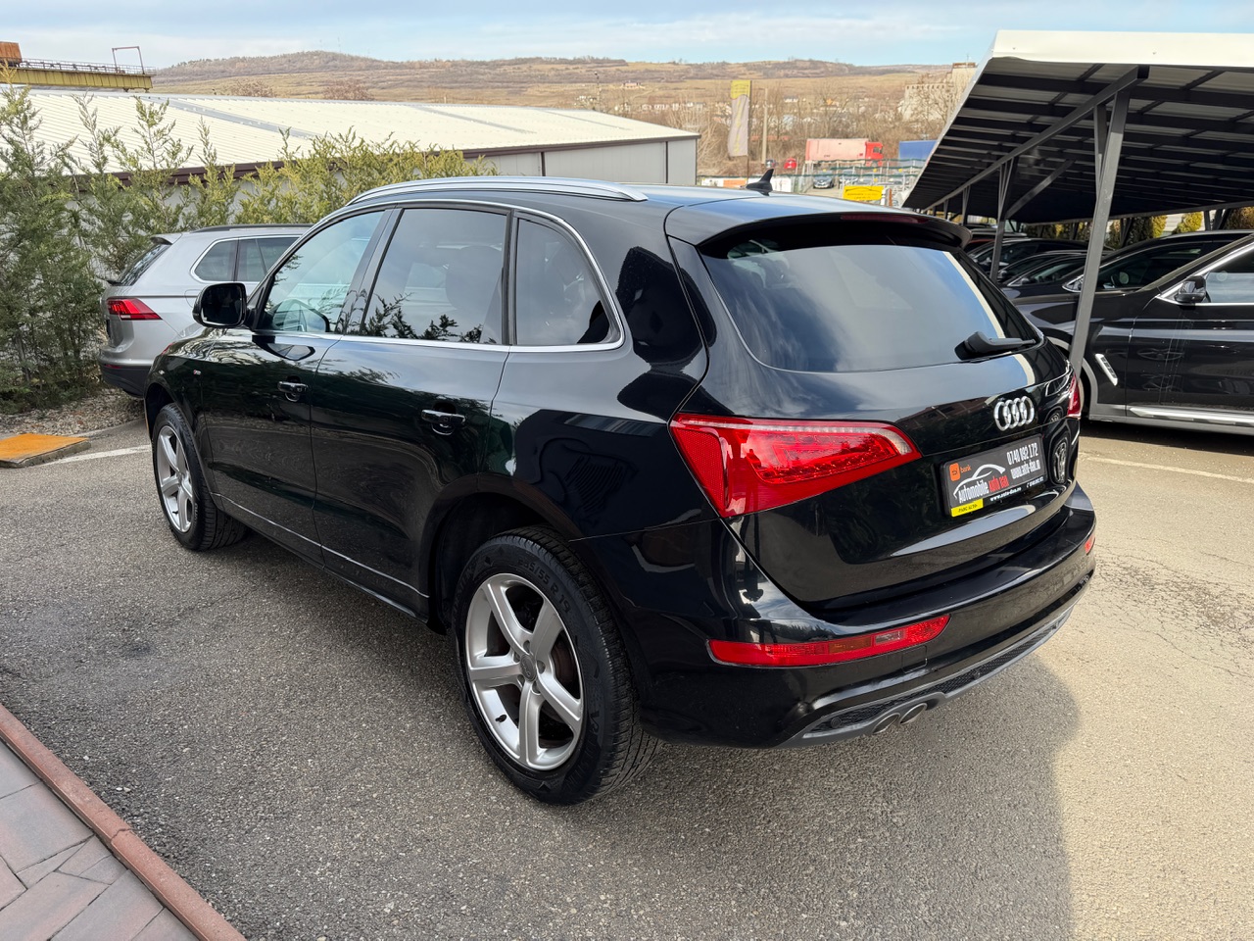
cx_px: 627
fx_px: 869
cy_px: 470
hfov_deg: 71.6
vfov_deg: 56.8
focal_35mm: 24
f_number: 1.78
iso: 80
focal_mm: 6.76
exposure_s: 1/888
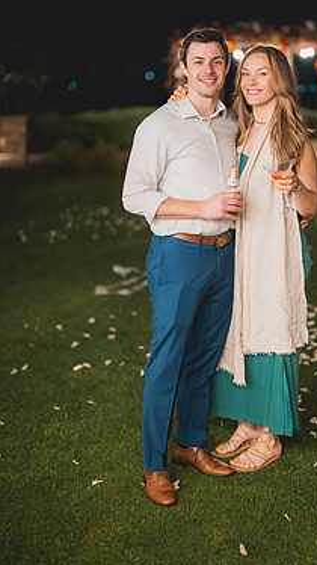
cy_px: 234
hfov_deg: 19.0
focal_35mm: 63
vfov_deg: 33.3
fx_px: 943
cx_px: 225
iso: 2000
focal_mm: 50
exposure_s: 1/200
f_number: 1.2
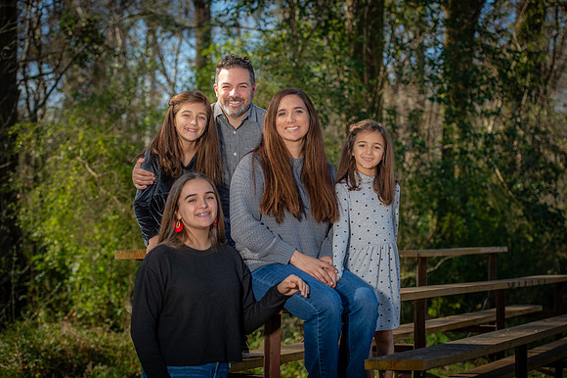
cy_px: 189
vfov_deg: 17.5
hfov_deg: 26.0
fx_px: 1228
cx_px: 284
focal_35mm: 78
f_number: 3.5
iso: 50
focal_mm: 78
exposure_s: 1/250
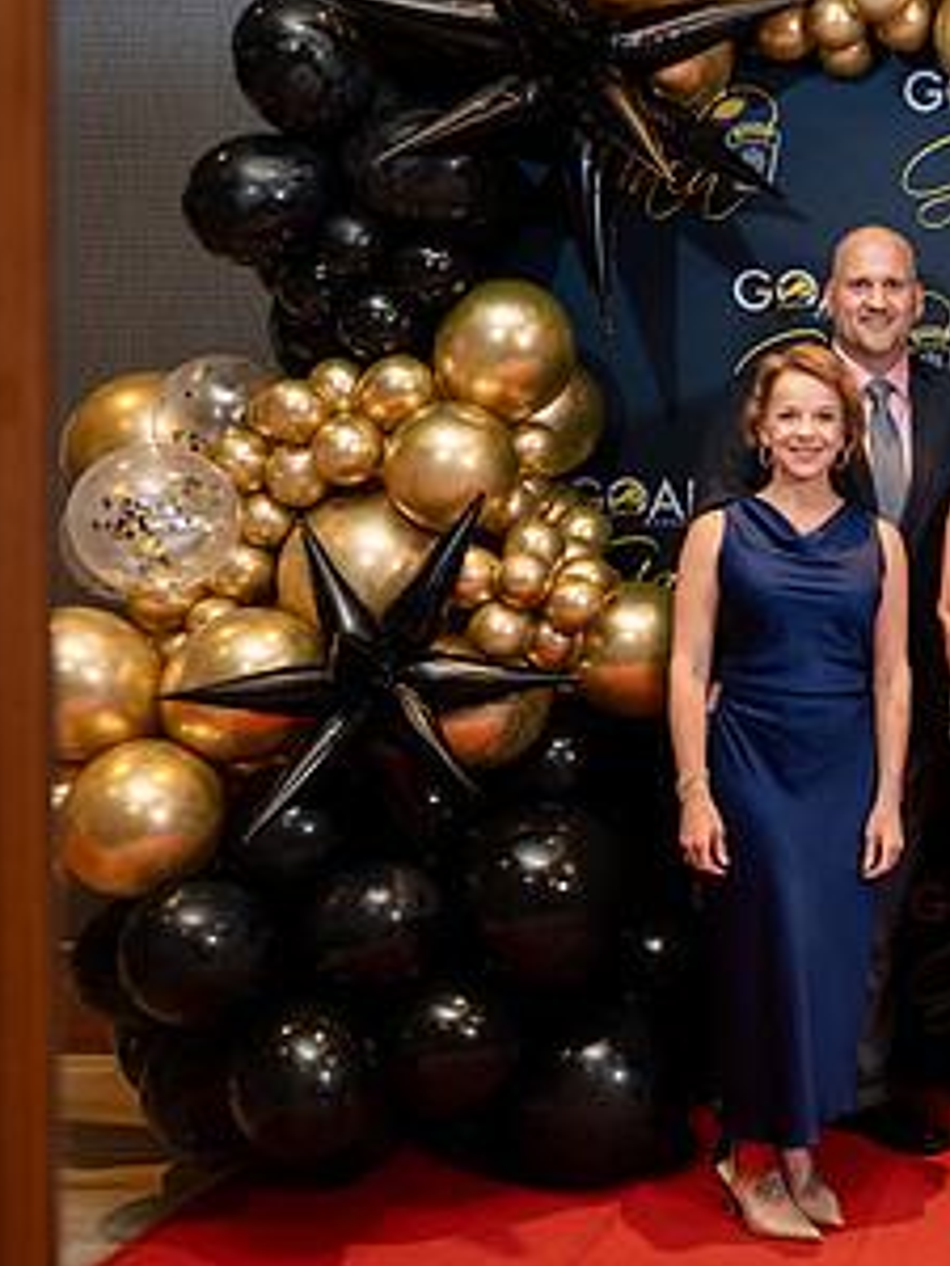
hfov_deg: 24.4
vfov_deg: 36.0
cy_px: 504
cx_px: 1203
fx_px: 1939
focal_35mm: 53
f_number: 3.5
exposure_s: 1/160
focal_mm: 28
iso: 1600
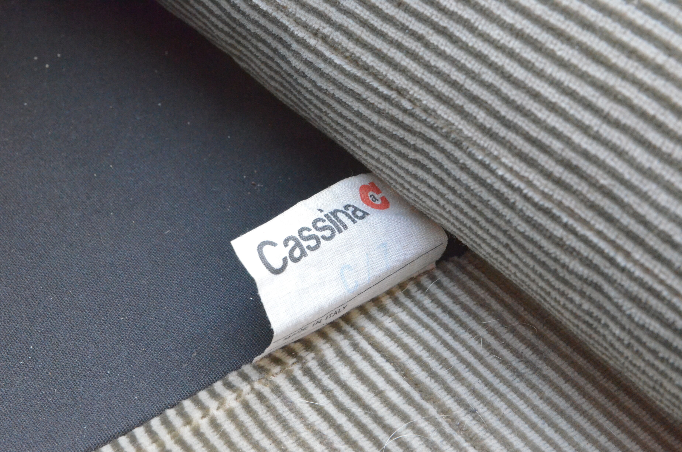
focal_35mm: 75
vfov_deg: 18.1
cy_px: 226
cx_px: 341
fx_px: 1418
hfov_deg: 27.0
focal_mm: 50
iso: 6400
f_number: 13
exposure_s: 1/80
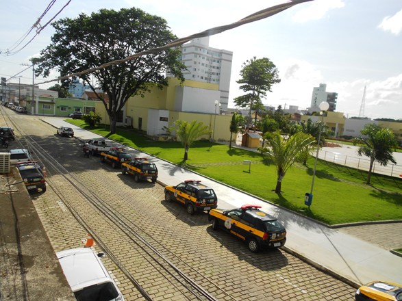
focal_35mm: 26
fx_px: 302
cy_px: 150
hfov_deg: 67.3
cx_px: 201
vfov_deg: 53.0
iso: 80
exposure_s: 1/1250
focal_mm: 4.6
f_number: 3.2
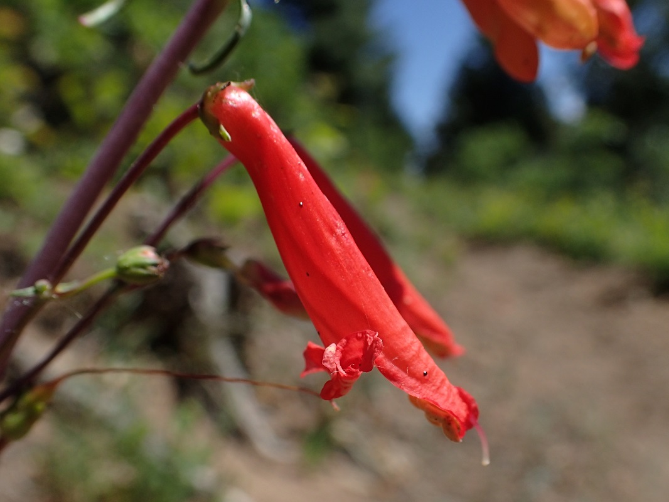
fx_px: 580
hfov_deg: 60.0
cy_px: 251
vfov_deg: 46.8
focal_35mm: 30
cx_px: 334
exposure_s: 1/200
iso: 100
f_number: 9
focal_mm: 5.5
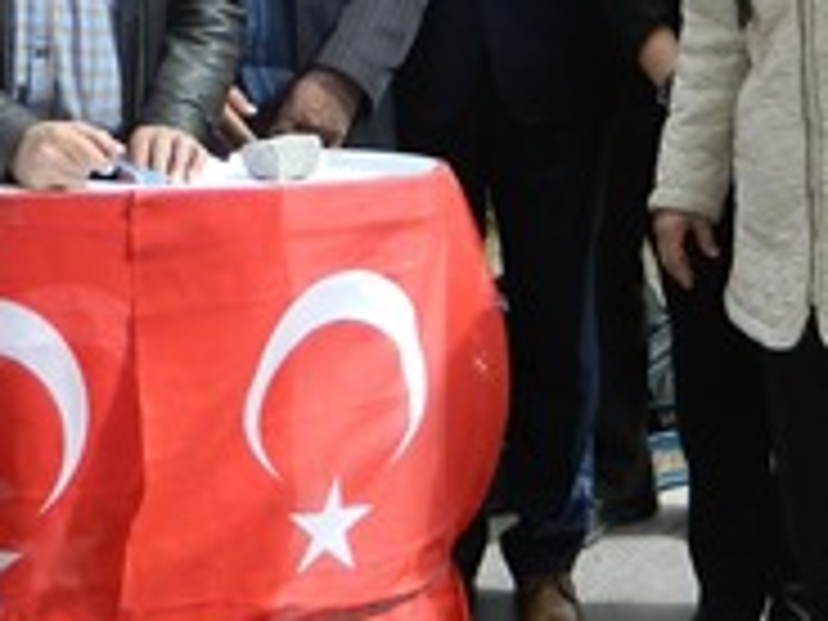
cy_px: -117
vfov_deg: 16.3
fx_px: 2081
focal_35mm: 87
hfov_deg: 22.3
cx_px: 612
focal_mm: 4.5
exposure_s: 1/500
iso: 80
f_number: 3.1
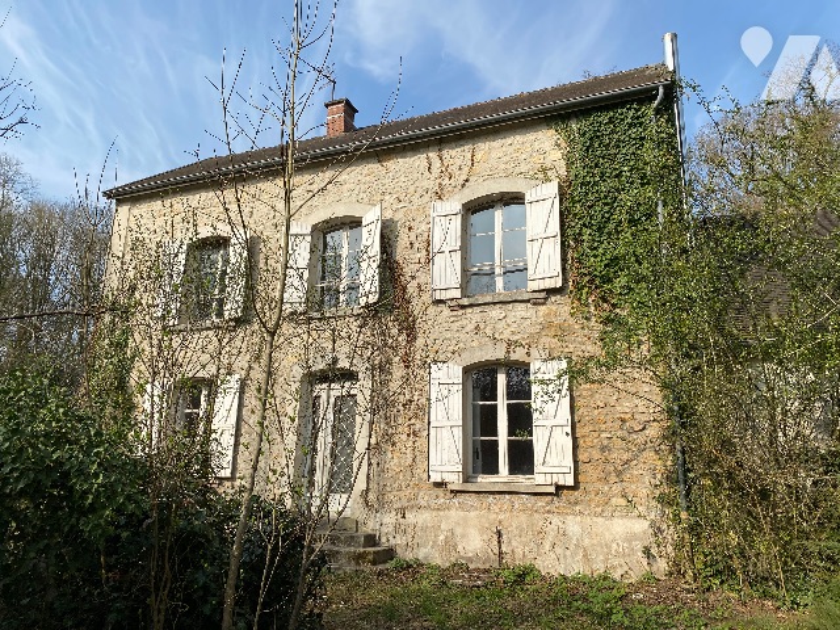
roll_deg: -1.0
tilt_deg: +14.5
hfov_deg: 67.3
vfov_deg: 53.1
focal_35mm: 26
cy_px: 315
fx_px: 631
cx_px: 420
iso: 32
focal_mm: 4.25
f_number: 1.8
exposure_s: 1/3401
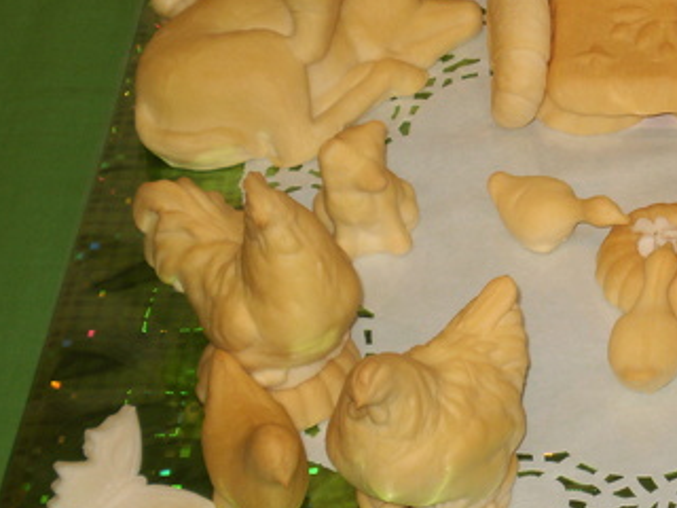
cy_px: 144
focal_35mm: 124
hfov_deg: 15.6
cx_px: 652
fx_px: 2425
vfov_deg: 11.9
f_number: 4.2
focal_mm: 10.3
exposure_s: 1/40
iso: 100
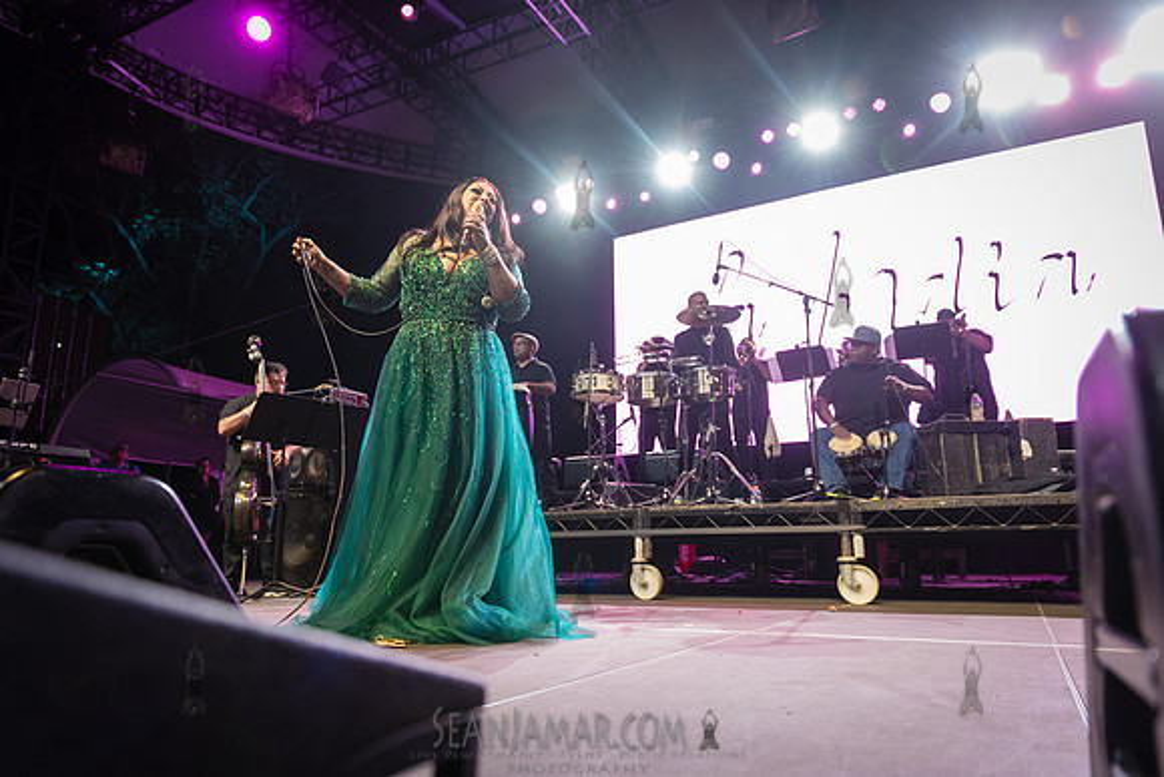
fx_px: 776
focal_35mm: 24
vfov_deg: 53.2
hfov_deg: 73.7
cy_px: 388
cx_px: 582
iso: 2500
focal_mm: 24
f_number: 4
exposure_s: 1/400
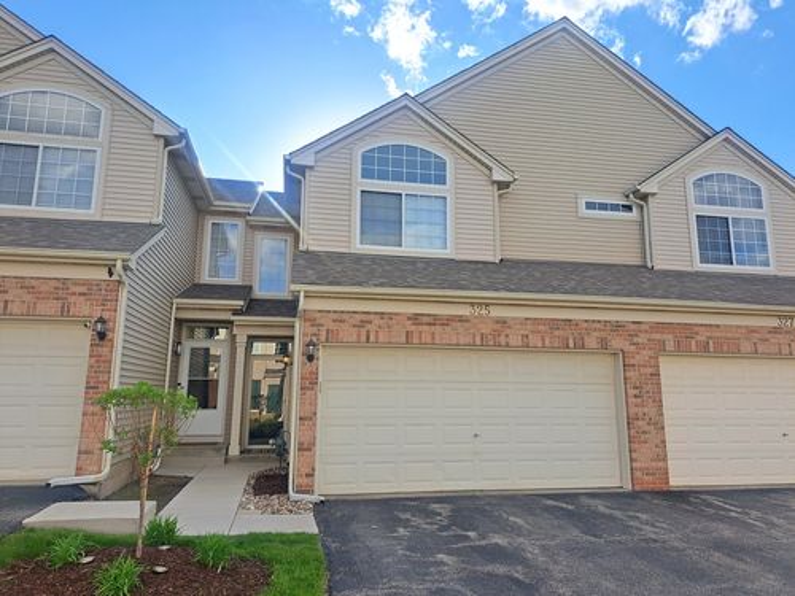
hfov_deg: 71.6
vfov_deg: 56.8
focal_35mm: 24
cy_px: 298
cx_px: 398
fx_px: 551
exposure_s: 1/801
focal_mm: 5.23
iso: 50
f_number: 1.8
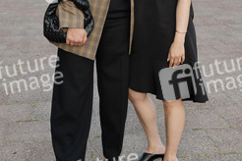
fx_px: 437
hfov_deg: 31.0
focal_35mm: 65
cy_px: 29
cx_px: 120
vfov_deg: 20.7
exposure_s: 1/200
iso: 320
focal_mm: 40
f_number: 5.6
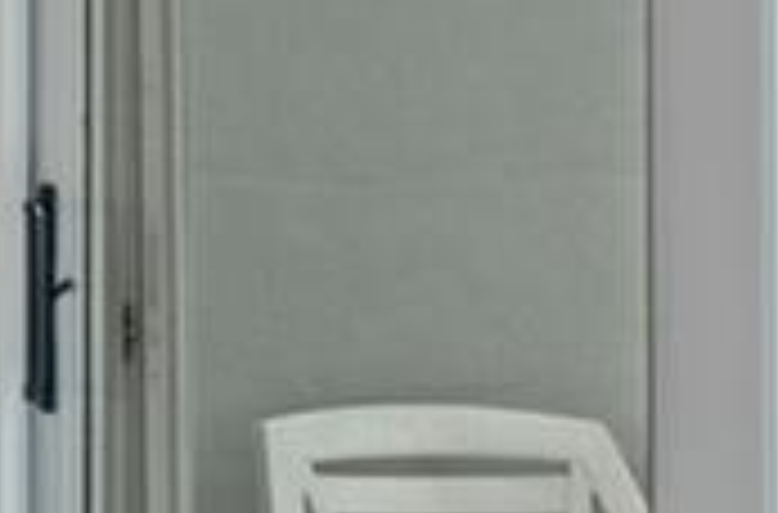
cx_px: -899
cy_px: -2
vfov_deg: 15.0
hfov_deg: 16.1
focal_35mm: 89
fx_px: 1916
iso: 200
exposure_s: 1/3
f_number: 11
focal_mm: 10
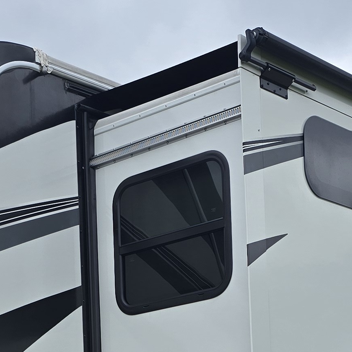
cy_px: 434
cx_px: 142
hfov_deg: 18.5
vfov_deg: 17.5
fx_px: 1081
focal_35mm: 94
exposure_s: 1/412
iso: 12
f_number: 1.7
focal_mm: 6.3
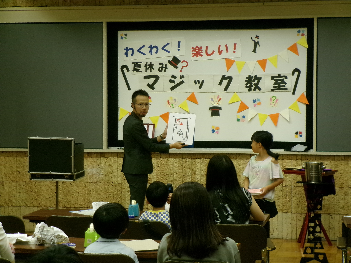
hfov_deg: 20.7
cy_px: 132
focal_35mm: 95
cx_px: 176
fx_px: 963
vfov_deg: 15.6
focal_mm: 16.9
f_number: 5.8
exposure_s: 1/34
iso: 512
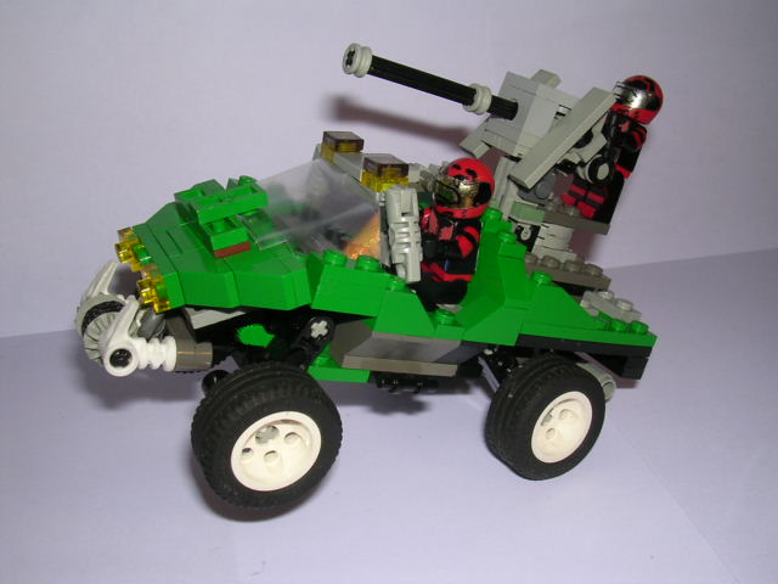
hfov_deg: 49.0
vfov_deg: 37.7
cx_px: 389
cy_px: 292
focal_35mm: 38
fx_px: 854
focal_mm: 5.8
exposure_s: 1/60.1
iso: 100
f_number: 5.6
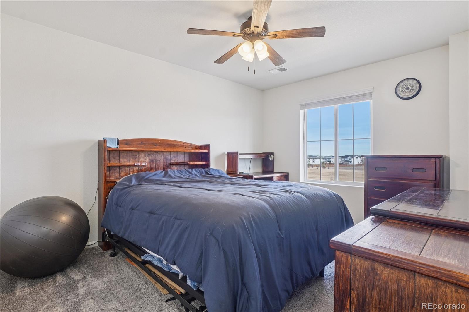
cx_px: 234
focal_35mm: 18
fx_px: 234
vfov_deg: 67.4
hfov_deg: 90.0
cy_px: 156
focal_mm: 12
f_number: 8
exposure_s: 1/15
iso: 400
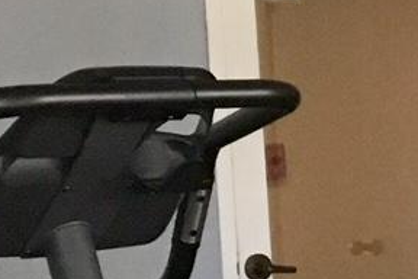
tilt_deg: -5.2
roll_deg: +2.2
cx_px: 1165
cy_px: 291
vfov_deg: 6.5
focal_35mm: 211
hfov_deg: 8.5
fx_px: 2450
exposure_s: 1/30
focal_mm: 4.15
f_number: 2.2
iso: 160
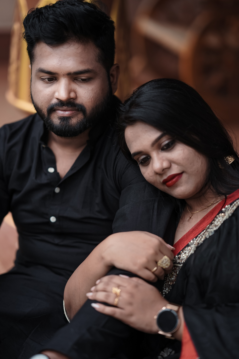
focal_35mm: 85
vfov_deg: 23.9
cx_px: 120
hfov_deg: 16.1
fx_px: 846
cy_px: 180
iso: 250
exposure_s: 1/2000
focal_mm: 85
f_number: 1.4
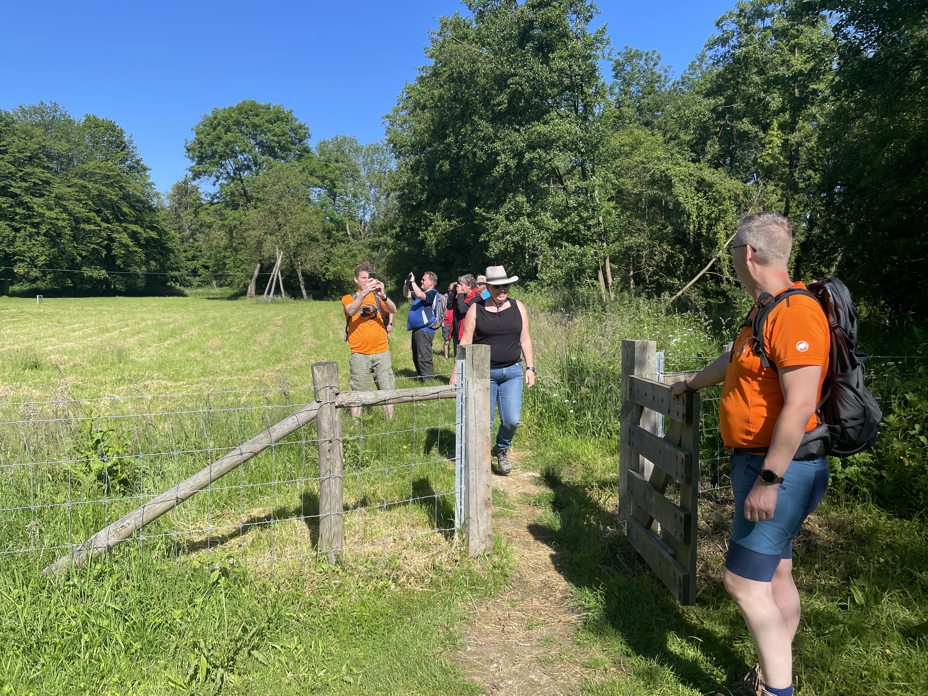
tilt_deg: -5.1
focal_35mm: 26
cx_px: 464
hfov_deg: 67.3
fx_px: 697
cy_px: 348
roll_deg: -0.8
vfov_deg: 53.1
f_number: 1.6
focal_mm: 4.2
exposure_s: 1/2053
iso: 32
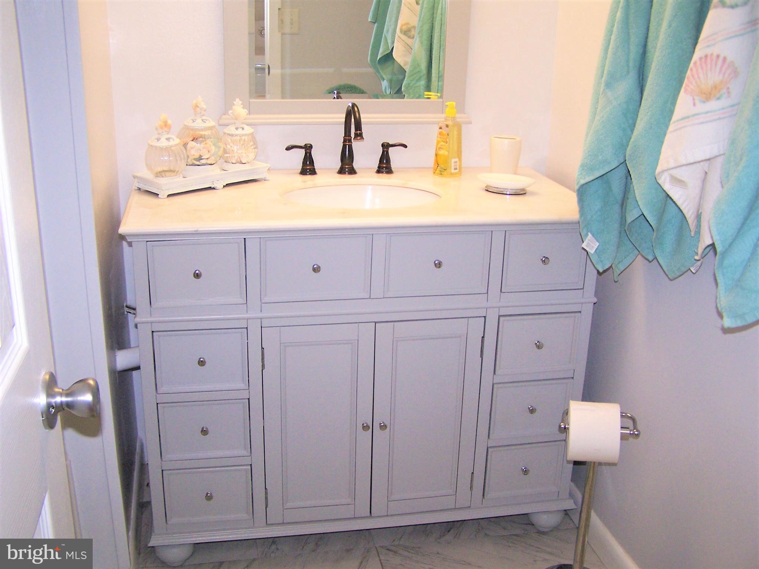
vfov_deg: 37.7
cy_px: 284
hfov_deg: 49.0
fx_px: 833
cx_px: 380
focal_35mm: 38
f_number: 2.8
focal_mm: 6.3
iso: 140
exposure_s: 1/60
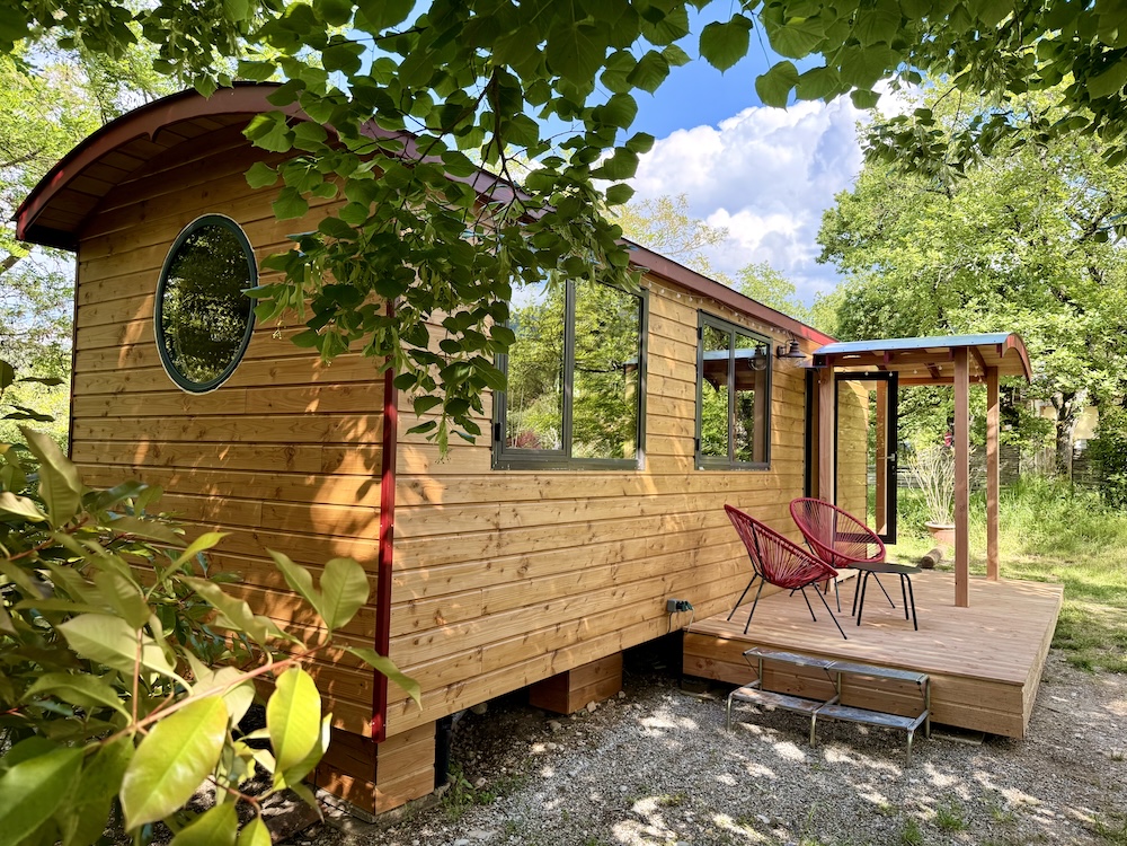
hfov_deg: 71.6
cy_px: 423
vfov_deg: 56.8
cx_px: 564
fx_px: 781
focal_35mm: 24
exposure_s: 1/742
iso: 100
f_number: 1.78
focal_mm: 6.76
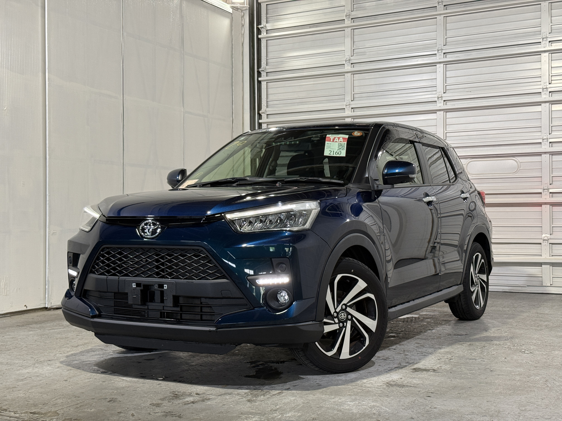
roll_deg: +0.3
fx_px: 779
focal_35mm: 48
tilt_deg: +1.0
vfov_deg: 30.3
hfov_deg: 39.7
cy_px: 210
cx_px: 281
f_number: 1.78
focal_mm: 6.76
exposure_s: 1/60
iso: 125
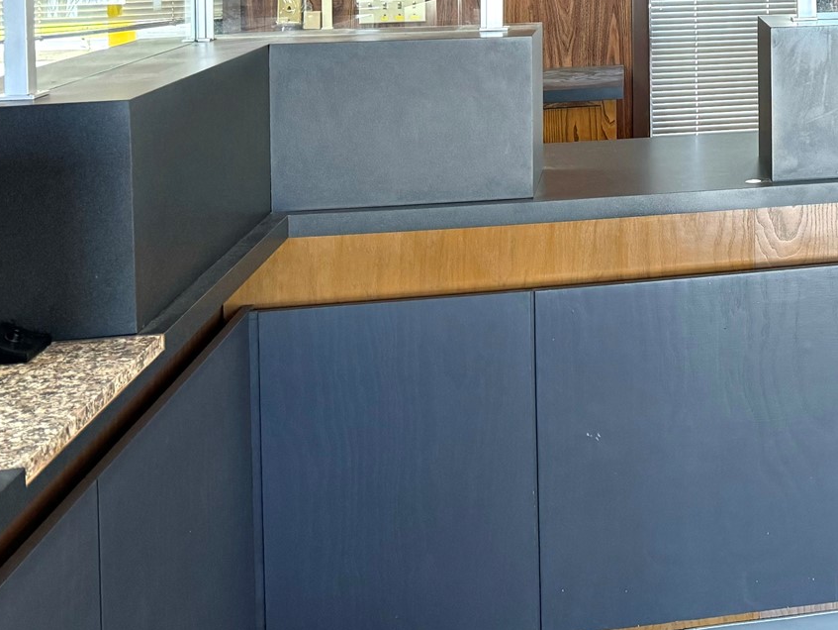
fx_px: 1405
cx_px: 951
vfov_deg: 23.4
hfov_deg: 29.5
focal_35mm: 58
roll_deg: +1.0
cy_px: -95
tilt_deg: -1.4
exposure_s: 1/120
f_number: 1.78
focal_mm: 6.76
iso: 200
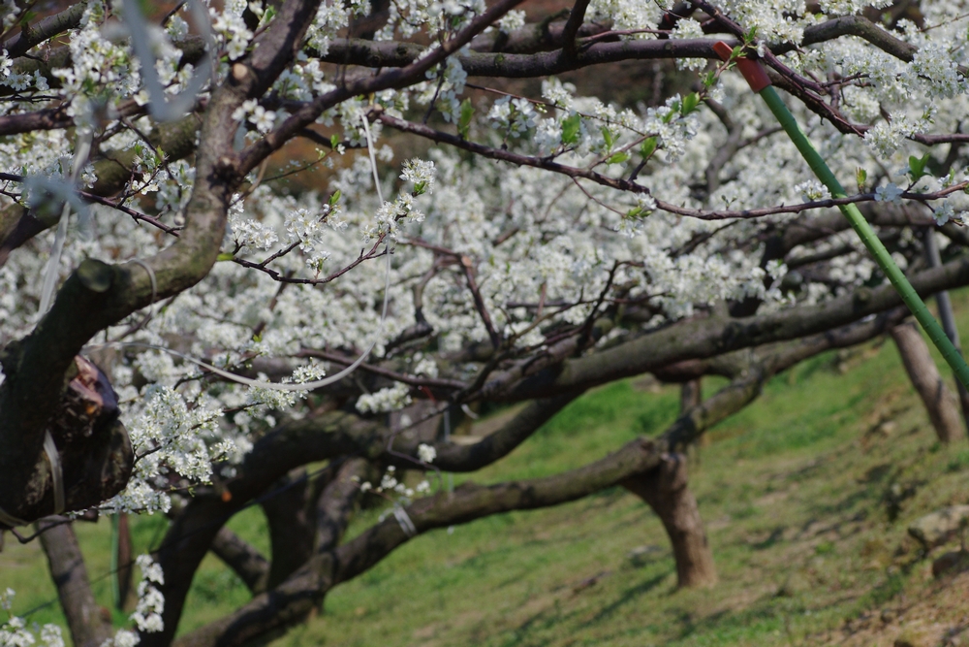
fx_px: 3634
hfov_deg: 15.2
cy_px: 324
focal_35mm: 135
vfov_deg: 10.2
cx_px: 484
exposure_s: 1/1600
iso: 400
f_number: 6.3
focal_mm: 90
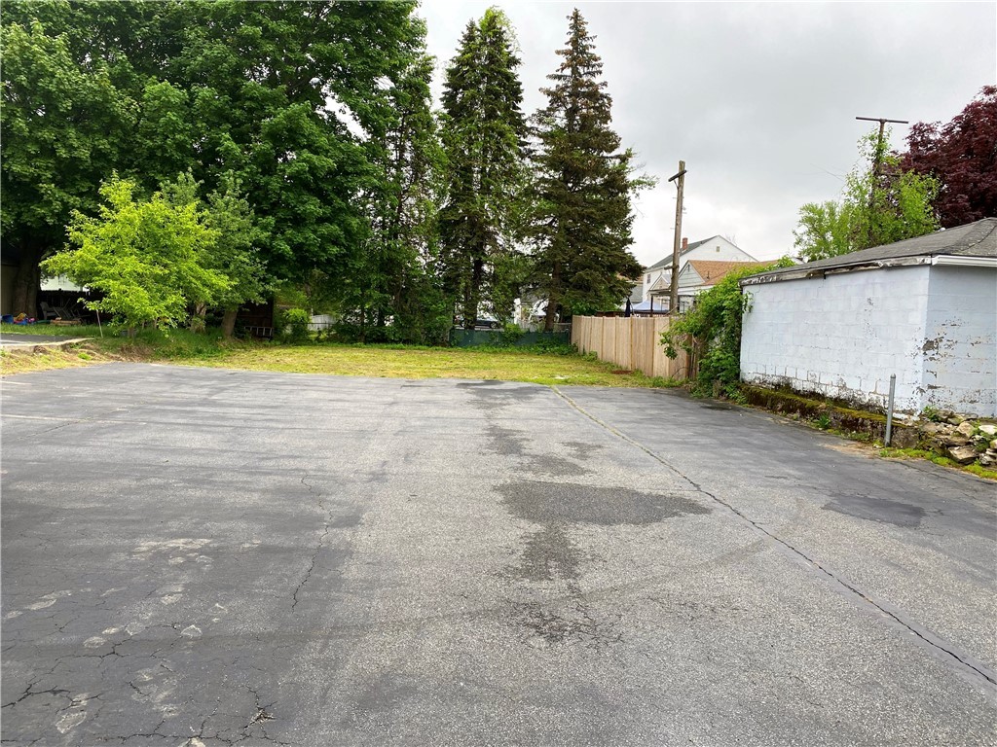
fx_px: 749
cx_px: 498
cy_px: 374
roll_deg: -2.1
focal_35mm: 26
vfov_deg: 53.1
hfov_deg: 67.3
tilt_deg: -5.2
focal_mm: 4.25
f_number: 1.8
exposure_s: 1/458
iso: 32
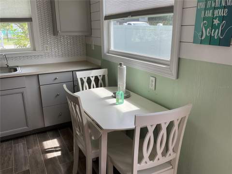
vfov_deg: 48.2
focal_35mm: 29
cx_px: 116
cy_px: 87
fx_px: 194
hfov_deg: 61.7
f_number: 1.8
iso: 25
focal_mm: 3
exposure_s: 1/122
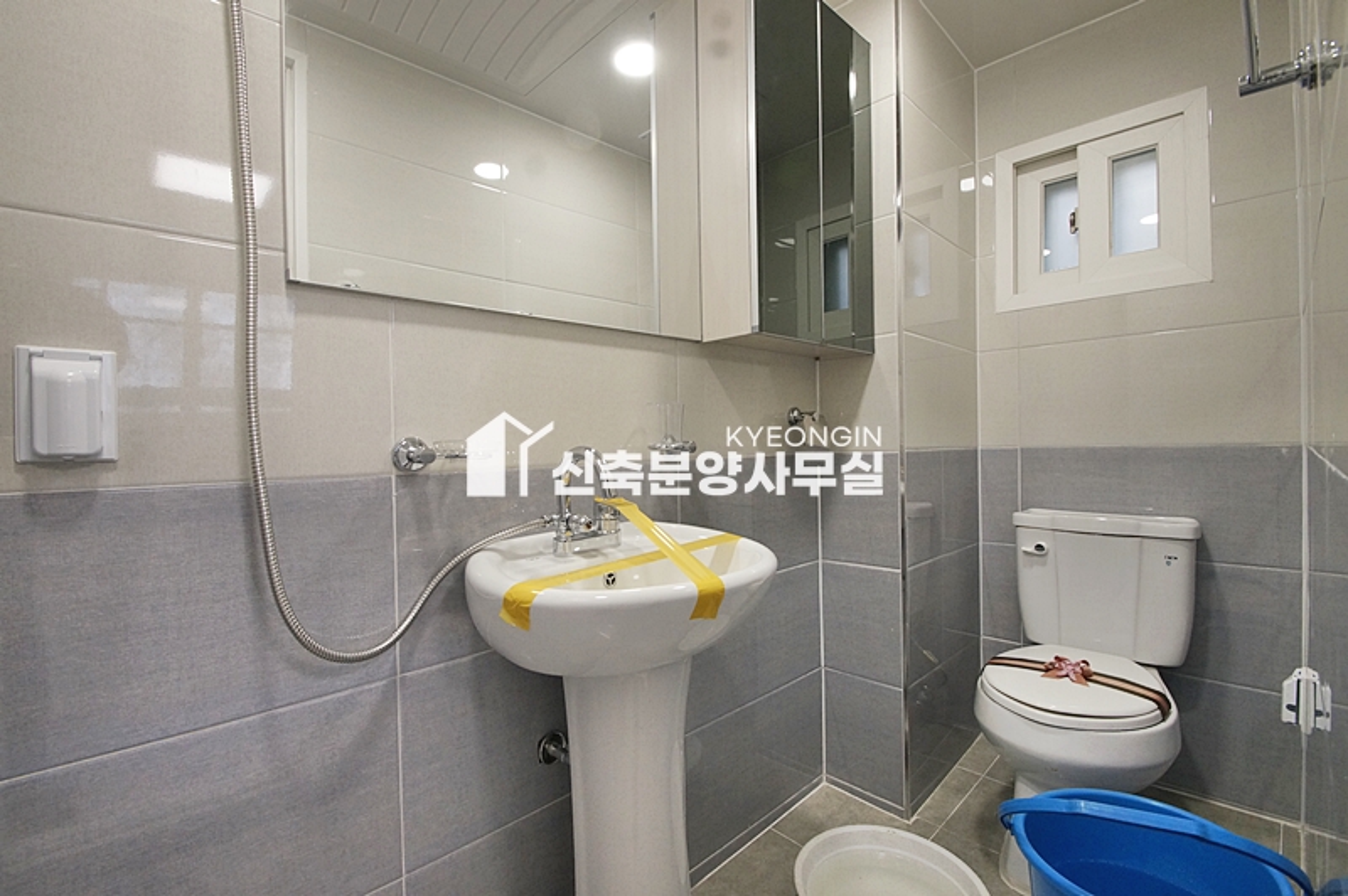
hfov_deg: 100.4
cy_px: 448
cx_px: 674
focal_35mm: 15
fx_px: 561
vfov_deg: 77.2
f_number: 9
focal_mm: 10
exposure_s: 1/30
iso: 800
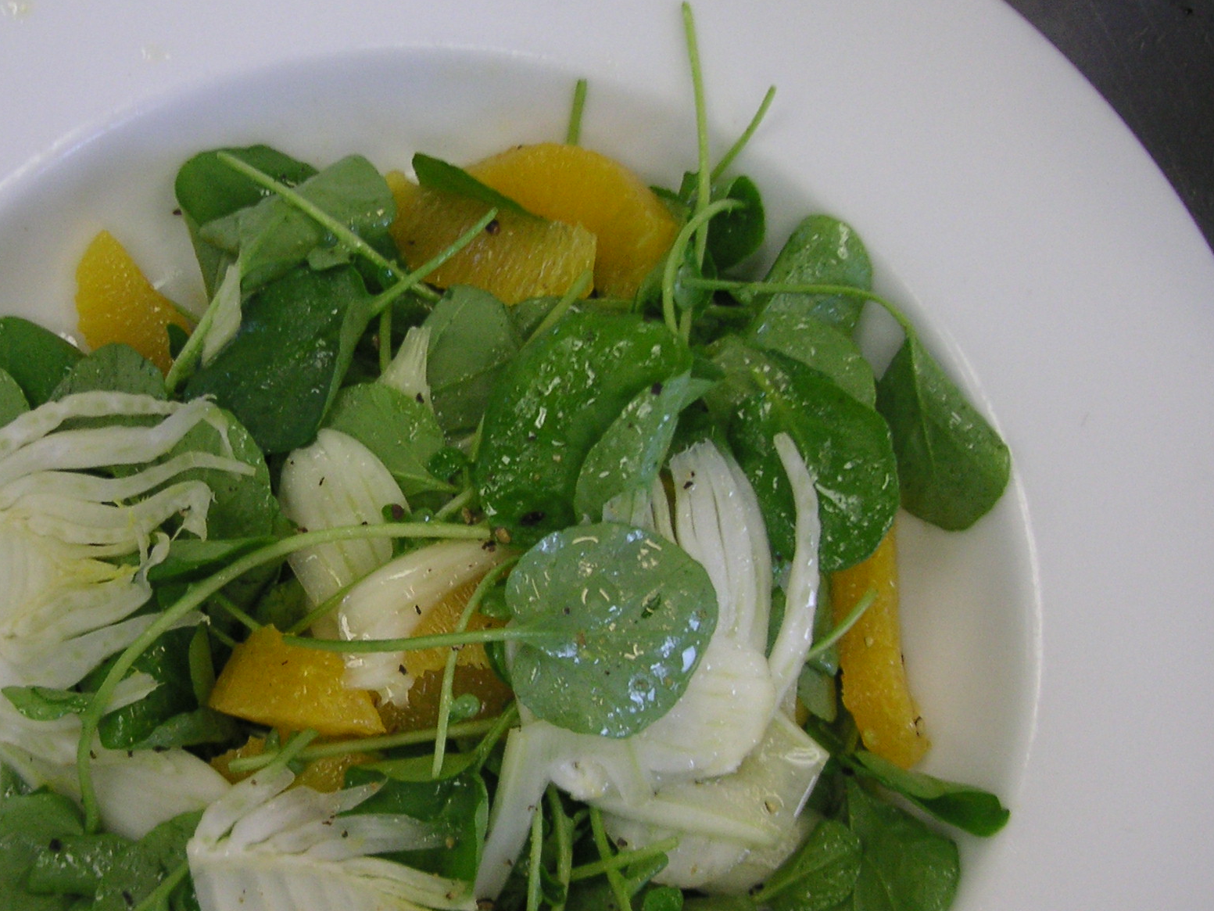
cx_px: 328
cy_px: 642
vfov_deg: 23.9
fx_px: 2139
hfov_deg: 31.2
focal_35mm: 61
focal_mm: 6.1
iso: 80
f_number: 2.8
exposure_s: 1/45
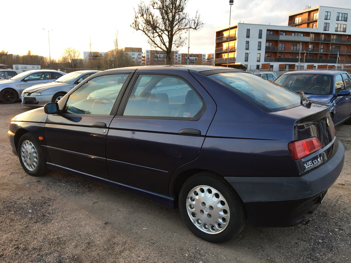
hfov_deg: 61.7
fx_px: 294
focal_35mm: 29
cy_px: 132
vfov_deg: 48.2
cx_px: 176
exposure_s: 1/108
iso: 25
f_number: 2.2
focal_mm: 4.15
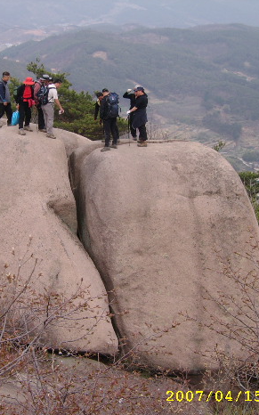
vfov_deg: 25.8
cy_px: 210
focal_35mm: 80
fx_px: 904
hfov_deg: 16.2
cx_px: 62
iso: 50
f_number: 3.4
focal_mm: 9.16
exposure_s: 1/458
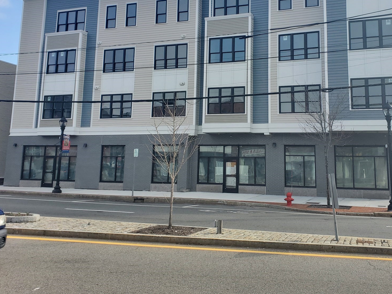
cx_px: 227
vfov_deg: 39.2
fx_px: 408
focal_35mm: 36
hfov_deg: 51.2
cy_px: 97
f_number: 2.4
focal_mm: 4.3
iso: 50
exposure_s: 1/1693
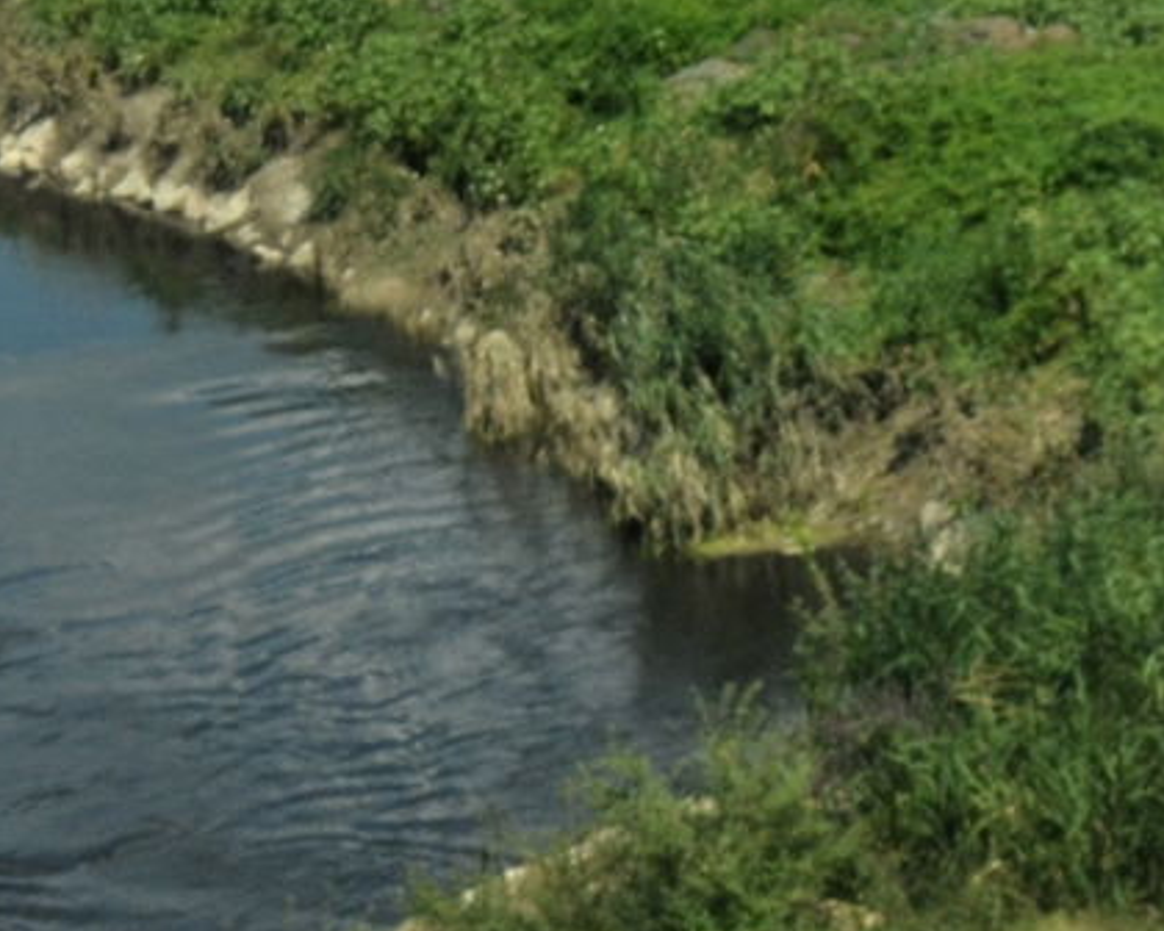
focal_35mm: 154
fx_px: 5305
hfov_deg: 12.3
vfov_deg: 10.0
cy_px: 597
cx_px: 1212
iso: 400
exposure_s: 1/2000
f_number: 7.1
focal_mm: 24
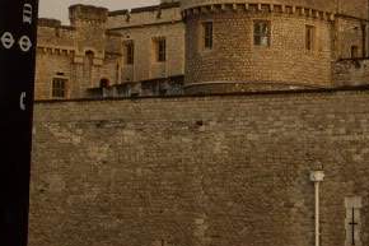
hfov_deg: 20.2
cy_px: -22
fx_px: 1035
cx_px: 233
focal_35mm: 101
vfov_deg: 13.3
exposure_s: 1/100
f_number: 3
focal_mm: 9.2
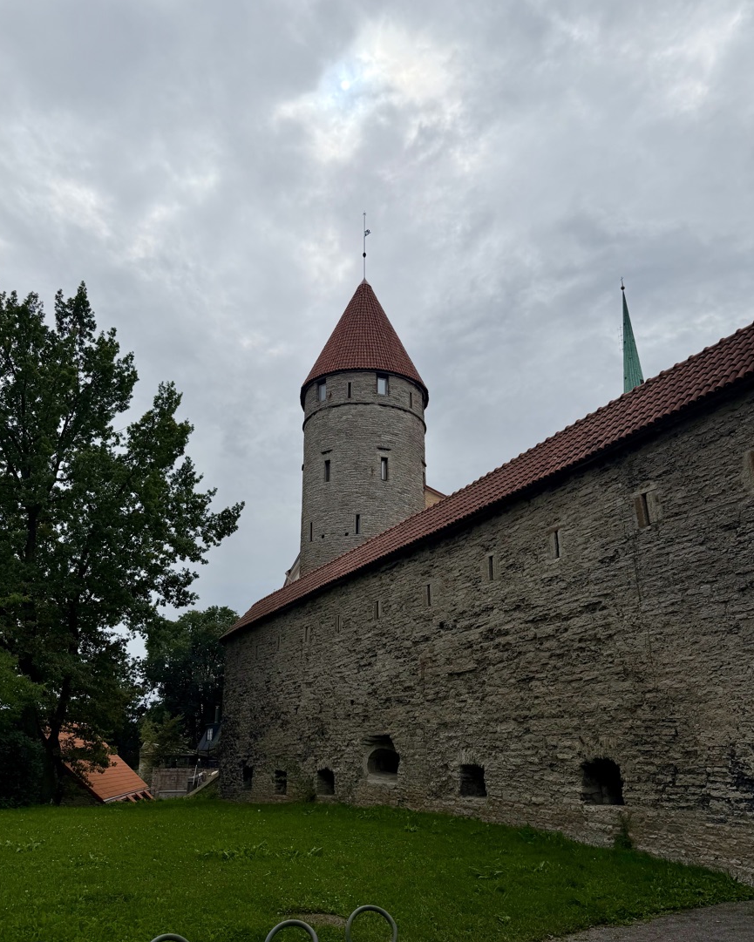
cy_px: 520
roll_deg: -0.5
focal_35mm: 26
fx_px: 725
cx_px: 369
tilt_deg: +19.6
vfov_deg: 65.9
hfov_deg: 54.9
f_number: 1.78
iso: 80
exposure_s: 1/14286
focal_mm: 6.76
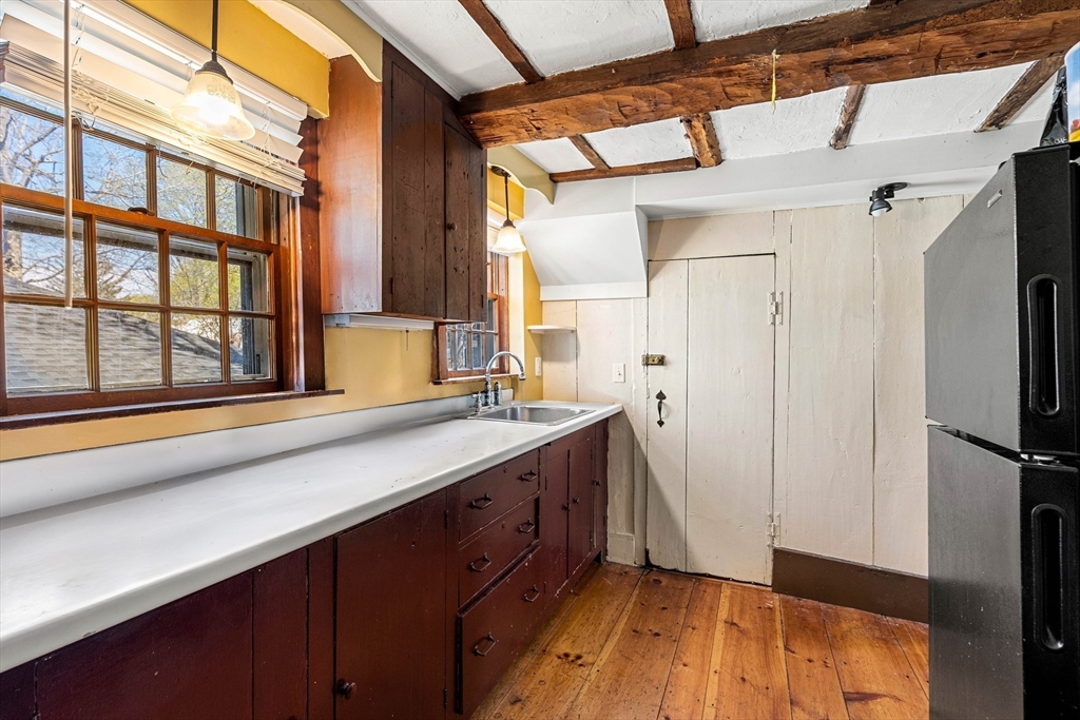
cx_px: 540
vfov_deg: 73.8
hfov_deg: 96.7
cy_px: 360
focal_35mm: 16
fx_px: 480
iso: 640
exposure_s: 1/2
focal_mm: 16
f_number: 8
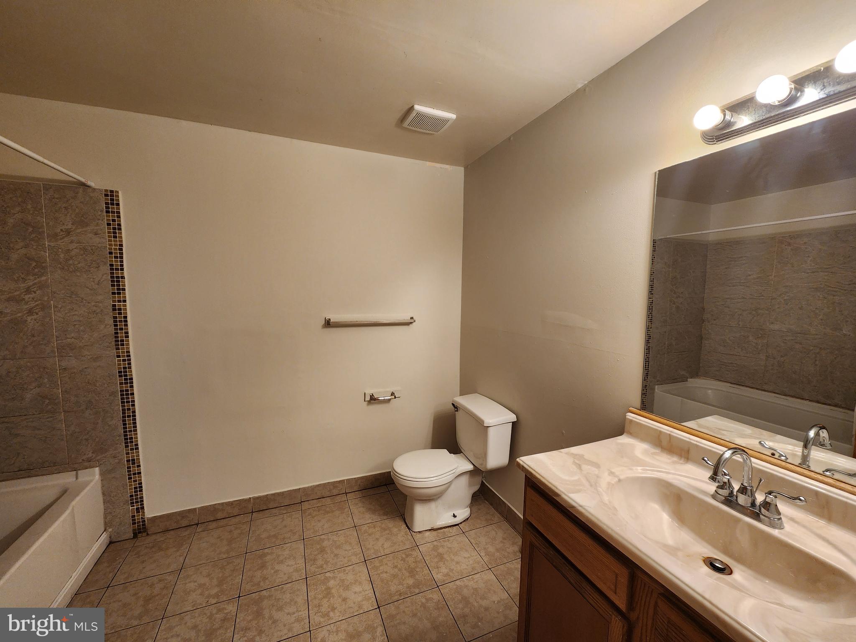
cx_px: 428
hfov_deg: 106.2
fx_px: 321
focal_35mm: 13
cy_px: 321
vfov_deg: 89.9
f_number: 2.2
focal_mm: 2.2
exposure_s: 1/60
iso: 125
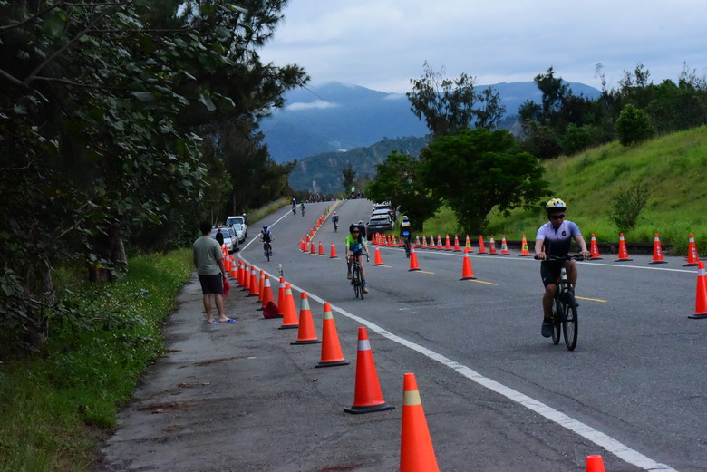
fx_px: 1867
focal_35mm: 95
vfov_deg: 14.4
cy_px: 236
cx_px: 354
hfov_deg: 21.4
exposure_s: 1/3200
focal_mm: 95
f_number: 14
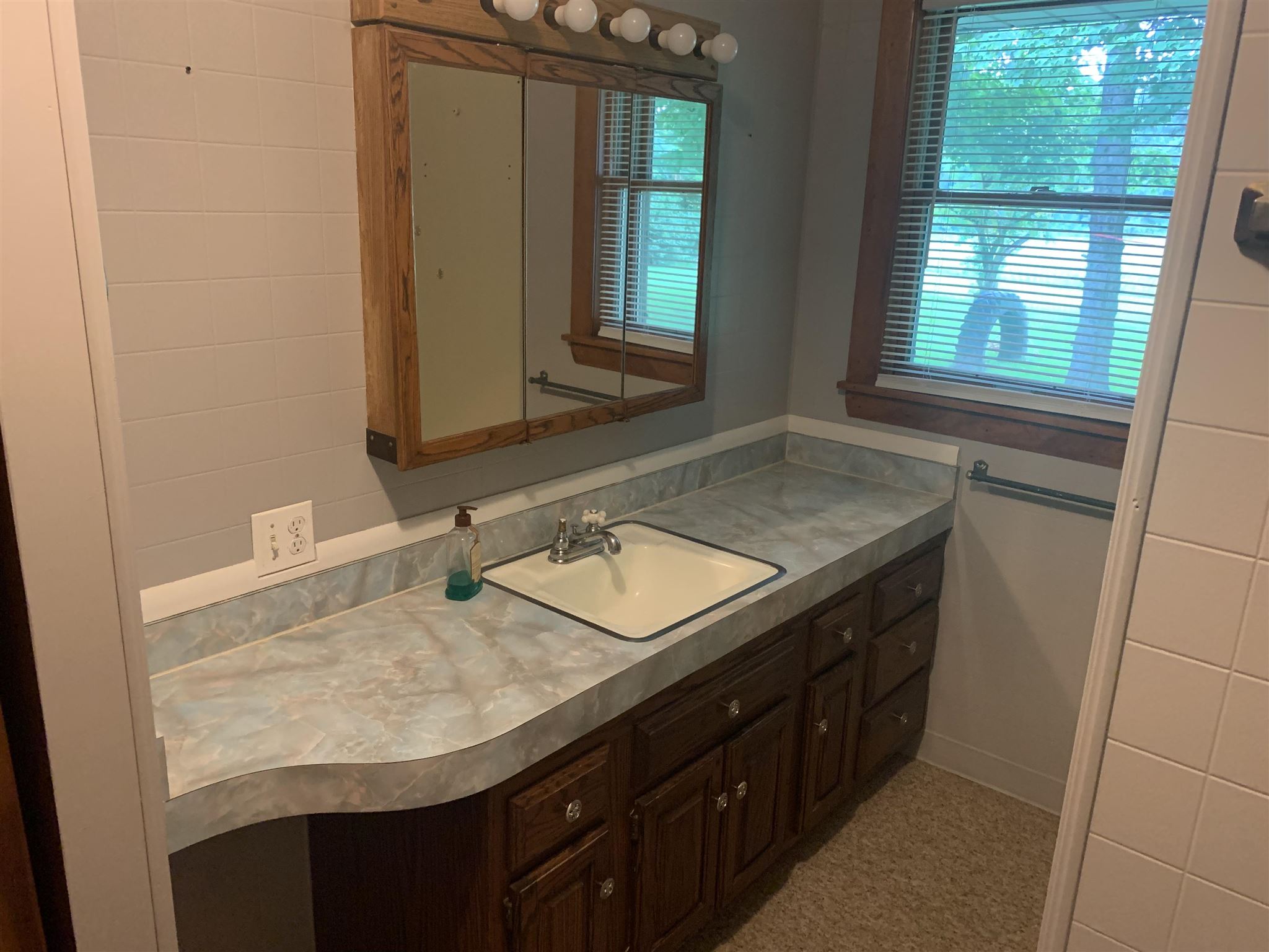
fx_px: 953
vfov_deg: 53.1
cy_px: 476
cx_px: 634
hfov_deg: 67.3
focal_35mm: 26
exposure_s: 1/30
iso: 320
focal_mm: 4.25
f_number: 1.8
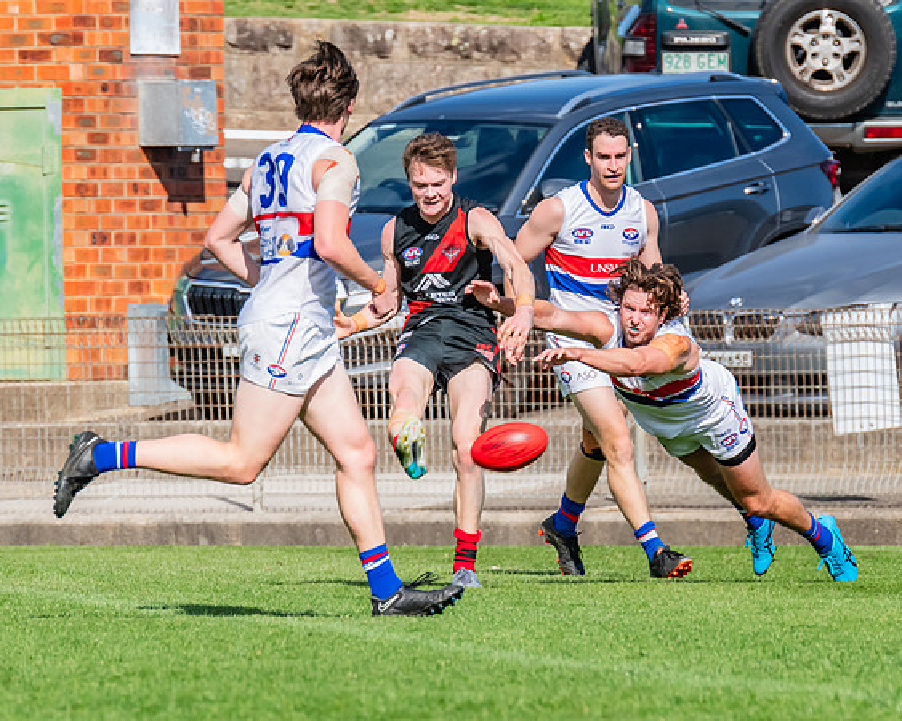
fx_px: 21274
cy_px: 355
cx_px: 478
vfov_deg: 1.9
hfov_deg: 2.4
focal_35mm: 797
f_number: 10
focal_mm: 420
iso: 800
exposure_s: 1/1600
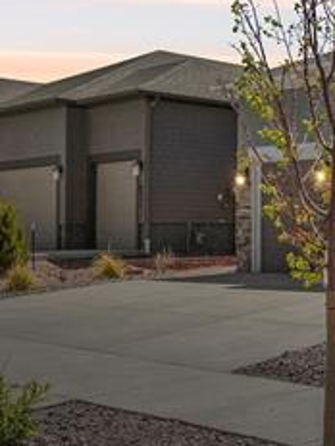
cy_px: 77
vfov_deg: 30.4
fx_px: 796
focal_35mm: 62
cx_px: 570
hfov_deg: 19.2
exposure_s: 1/800
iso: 800
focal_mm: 15.5
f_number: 8
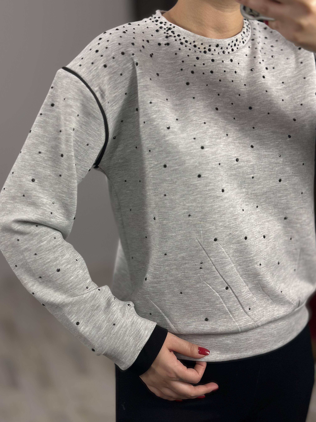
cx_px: 158
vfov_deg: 39.7
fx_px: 584
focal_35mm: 48
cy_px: 211
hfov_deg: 30.3
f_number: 1.78
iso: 64
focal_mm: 6.86
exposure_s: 1/100
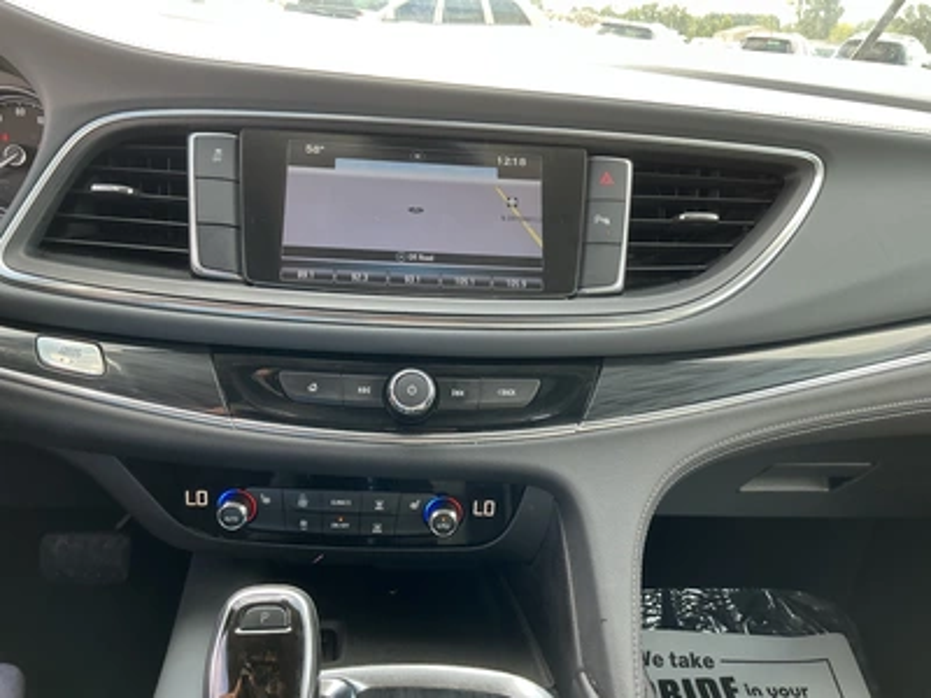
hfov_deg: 63.4
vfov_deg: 49.7
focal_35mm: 28
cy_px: 349
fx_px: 753
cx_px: 466
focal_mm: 3
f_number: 1.8
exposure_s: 1/122
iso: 40
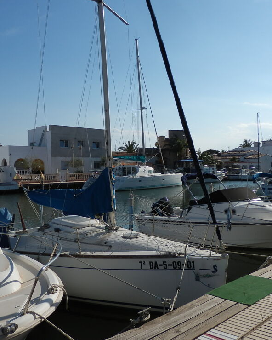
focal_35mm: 33
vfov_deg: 54.2
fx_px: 332
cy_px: 172
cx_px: 186
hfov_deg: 43.8
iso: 80
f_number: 8.7
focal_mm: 4.5
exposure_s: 1/250
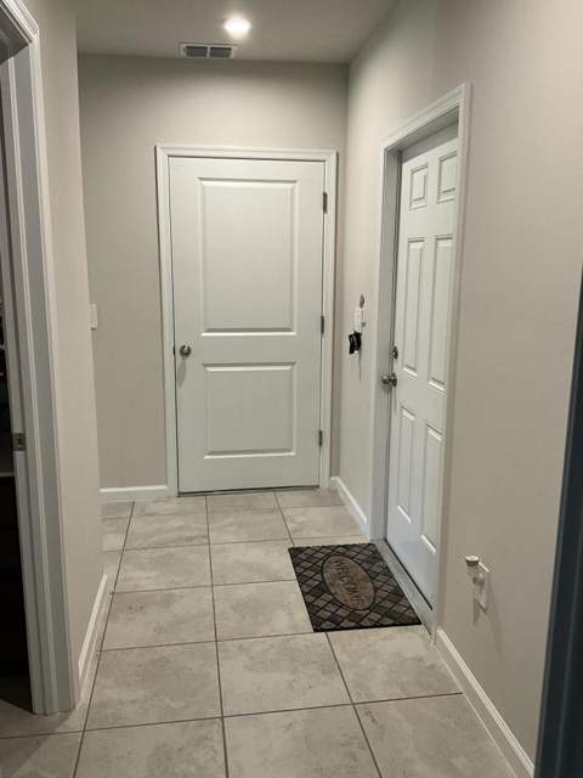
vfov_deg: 61.7
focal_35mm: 29
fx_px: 651
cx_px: 292
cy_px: 389
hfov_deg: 48.2
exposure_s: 1/60
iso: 80
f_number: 1.8
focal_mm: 3
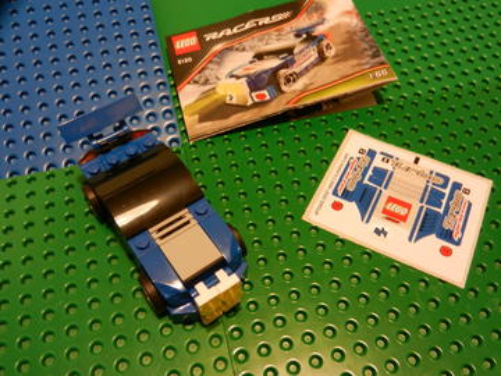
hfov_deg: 61.7
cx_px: 250
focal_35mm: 29
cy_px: 188
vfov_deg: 48.2
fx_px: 420
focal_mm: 5.1
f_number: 3.6
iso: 400
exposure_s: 1/5
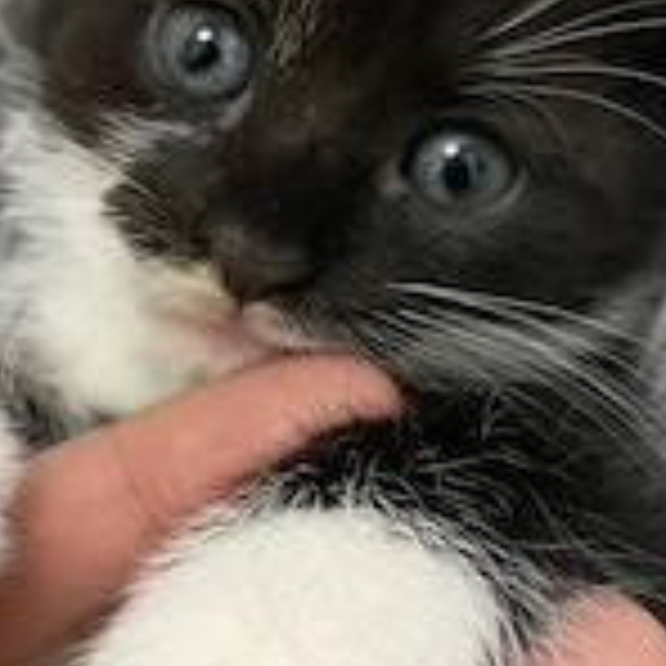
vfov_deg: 27.6
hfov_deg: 27.7
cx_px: 306
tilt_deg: -33.9
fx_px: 1350
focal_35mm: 62
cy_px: 225
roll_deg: +3.5
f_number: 1.6
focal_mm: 4.2
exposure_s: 1/60
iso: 500
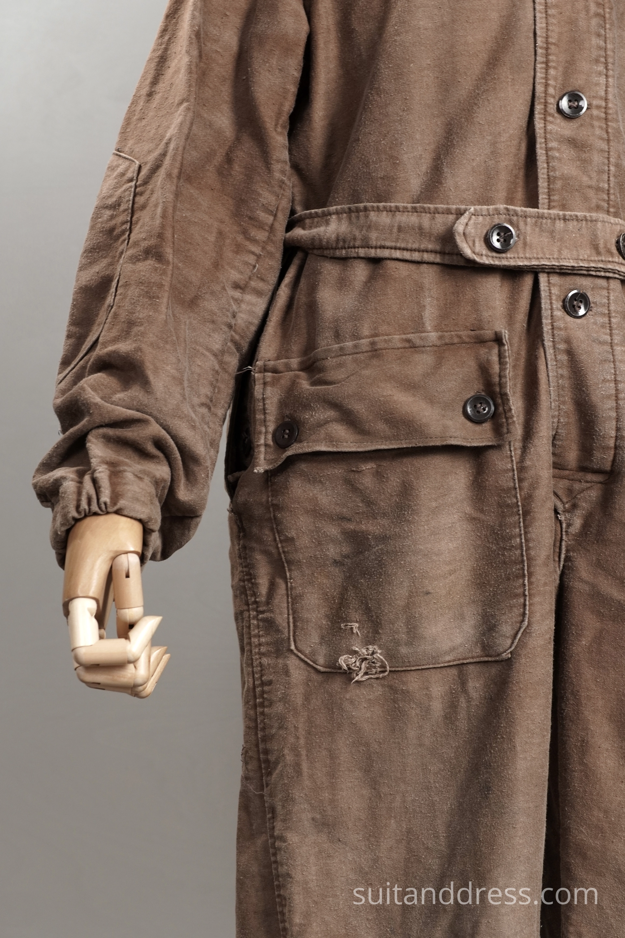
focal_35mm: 48
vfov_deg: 41.1
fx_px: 1250
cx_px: 312
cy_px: 469
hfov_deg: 28.1
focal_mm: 32
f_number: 4.5
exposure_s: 1/80
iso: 400
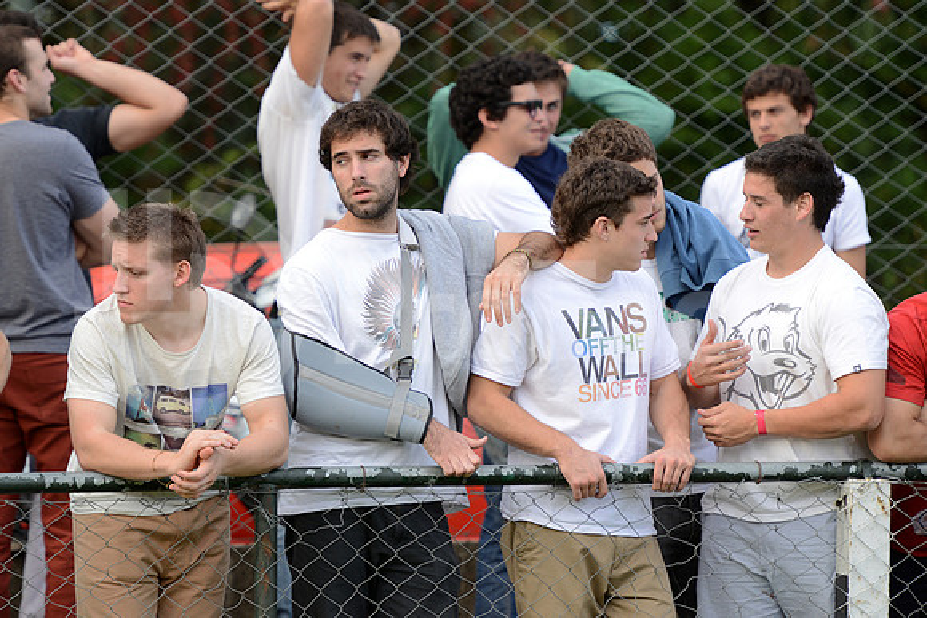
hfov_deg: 8.6
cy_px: 309
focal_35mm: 240
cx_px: 464
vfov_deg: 5.7
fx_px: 6181
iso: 500
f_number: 4
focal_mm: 240
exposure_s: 1/320
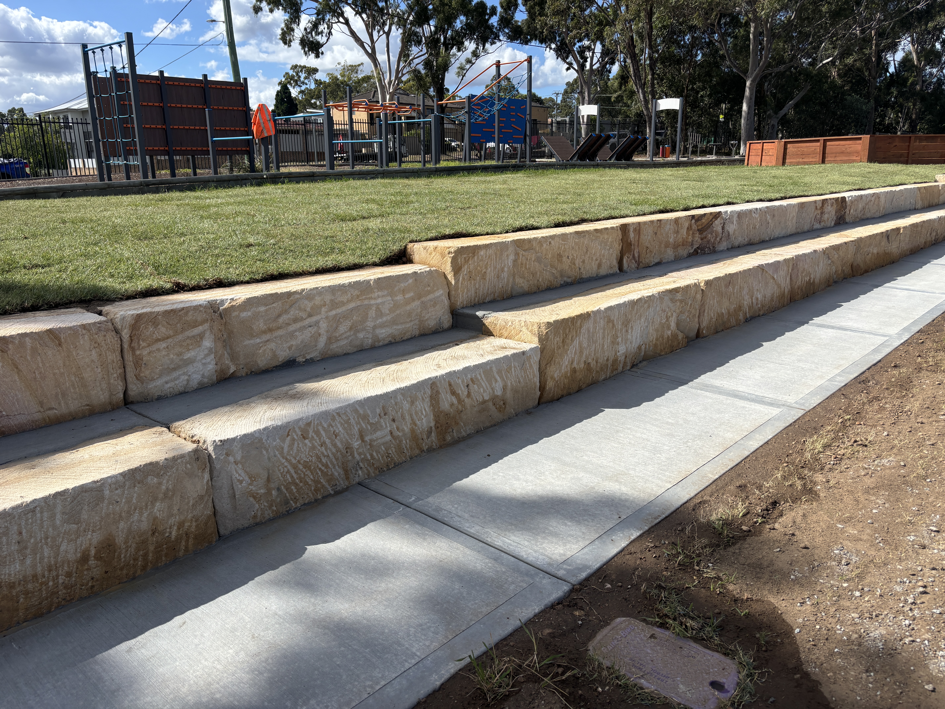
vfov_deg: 53.1
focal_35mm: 26
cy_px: 354
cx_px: 472
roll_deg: +0.1
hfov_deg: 67.3
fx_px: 710
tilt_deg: -14.2
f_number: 1.6
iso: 50
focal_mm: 5.96
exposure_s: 1/3534
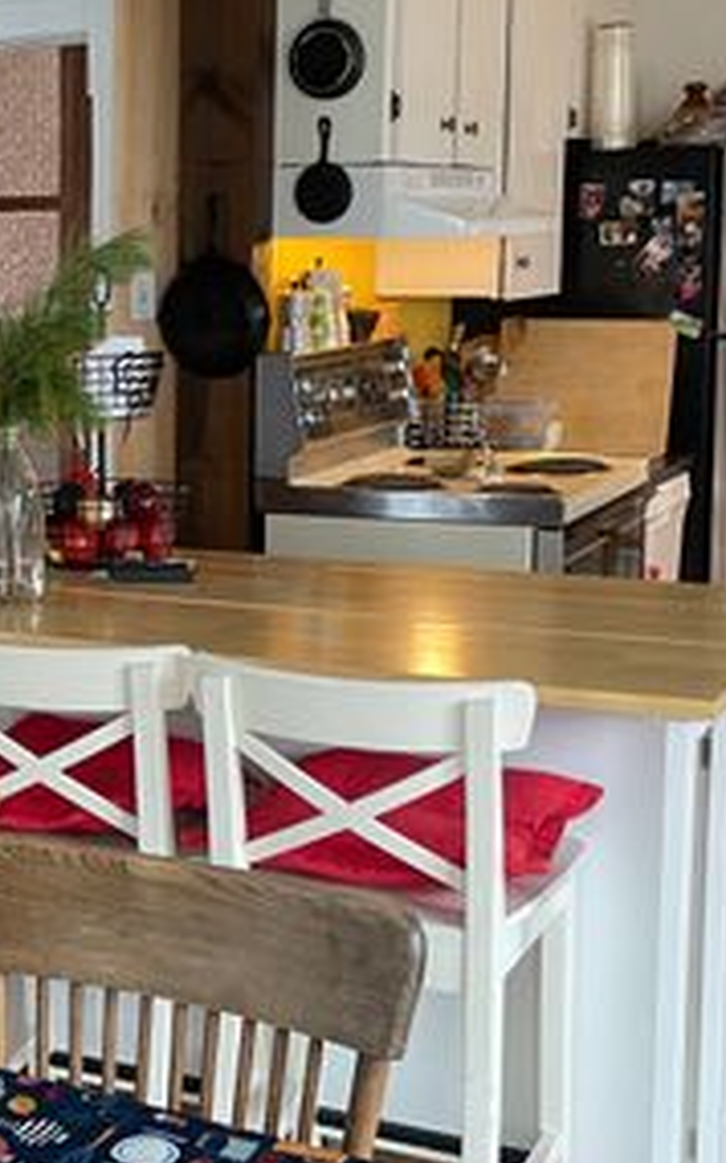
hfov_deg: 21.3
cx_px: -65
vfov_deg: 35.1
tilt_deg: -8.1
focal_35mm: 58
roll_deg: +0.8
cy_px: 551
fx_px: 1837
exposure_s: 1/60
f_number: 1.6
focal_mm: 4.2
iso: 160
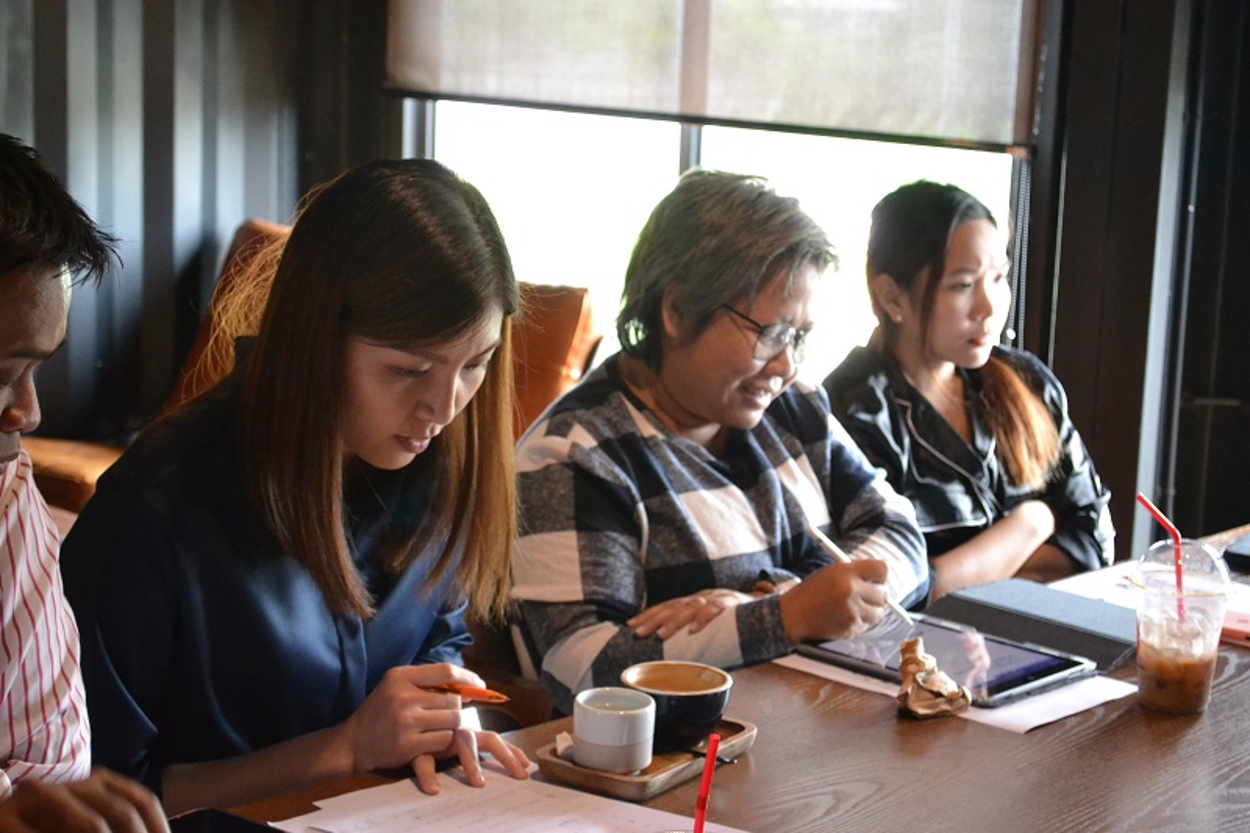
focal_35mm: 68
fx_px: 2343
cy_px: 416
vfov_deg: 20.2
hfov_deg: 29.9
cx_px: 625
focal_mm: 45
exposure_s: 1/60
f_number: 5.3
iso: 3200
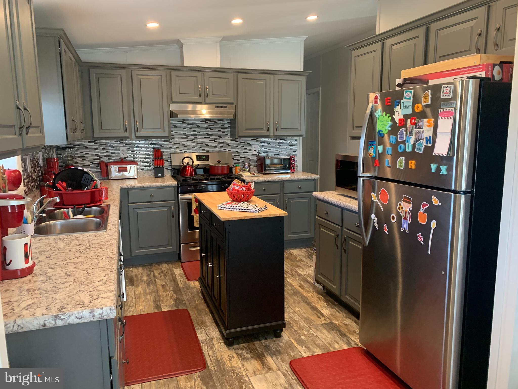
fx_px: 389
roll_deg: +0.9
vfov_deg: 53.1
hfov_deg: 67.3
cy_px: 194
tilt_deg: -7.6
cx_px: 259
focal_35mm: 26
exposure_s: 1/60
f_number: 1.8
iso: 200
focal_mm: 4.25
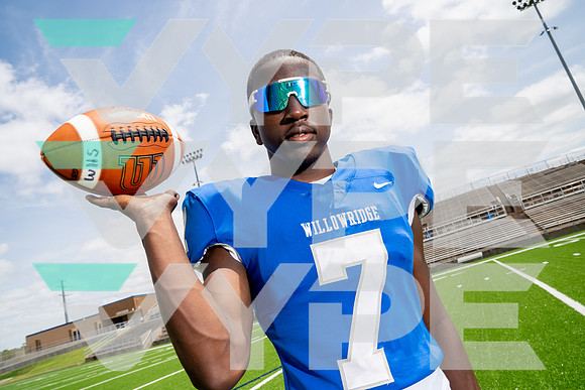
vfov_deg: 53.2
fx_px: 390
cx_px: 292
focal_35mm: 24
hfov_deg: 73.7
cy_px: 195
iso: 100
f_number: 8
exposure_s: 1/250
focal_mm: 24
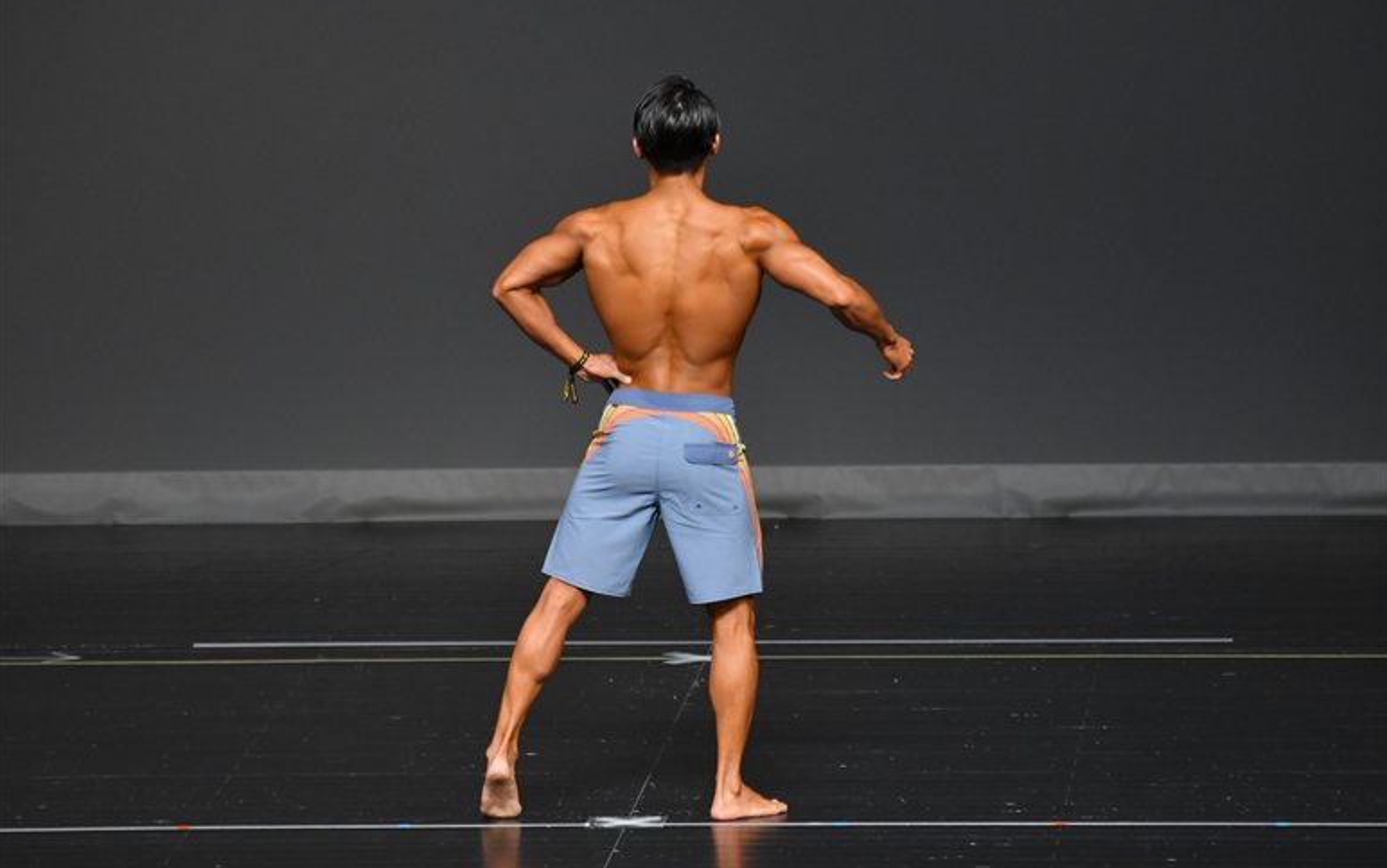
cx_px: 694
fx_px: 12175
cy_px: 446
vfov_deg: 4.1
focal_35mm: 322
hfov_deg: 6.5
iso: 2000
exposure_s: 1/400
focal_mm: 210
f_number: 5.6
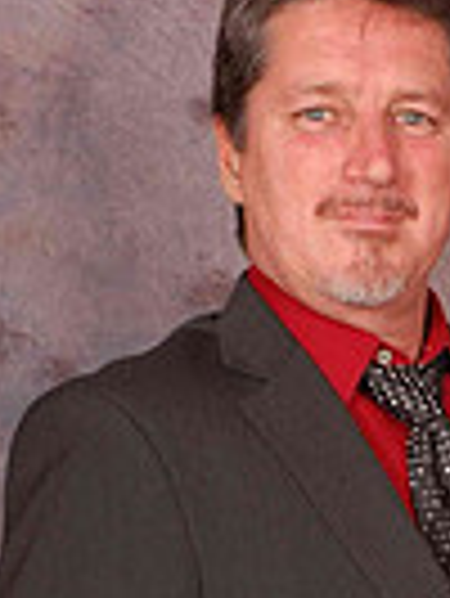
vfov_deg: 9.1
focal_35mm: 215
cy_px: 764
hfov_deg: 6.9
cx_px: 556
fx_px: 3721
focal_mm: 44
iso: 200
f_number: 10
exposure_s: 1/125
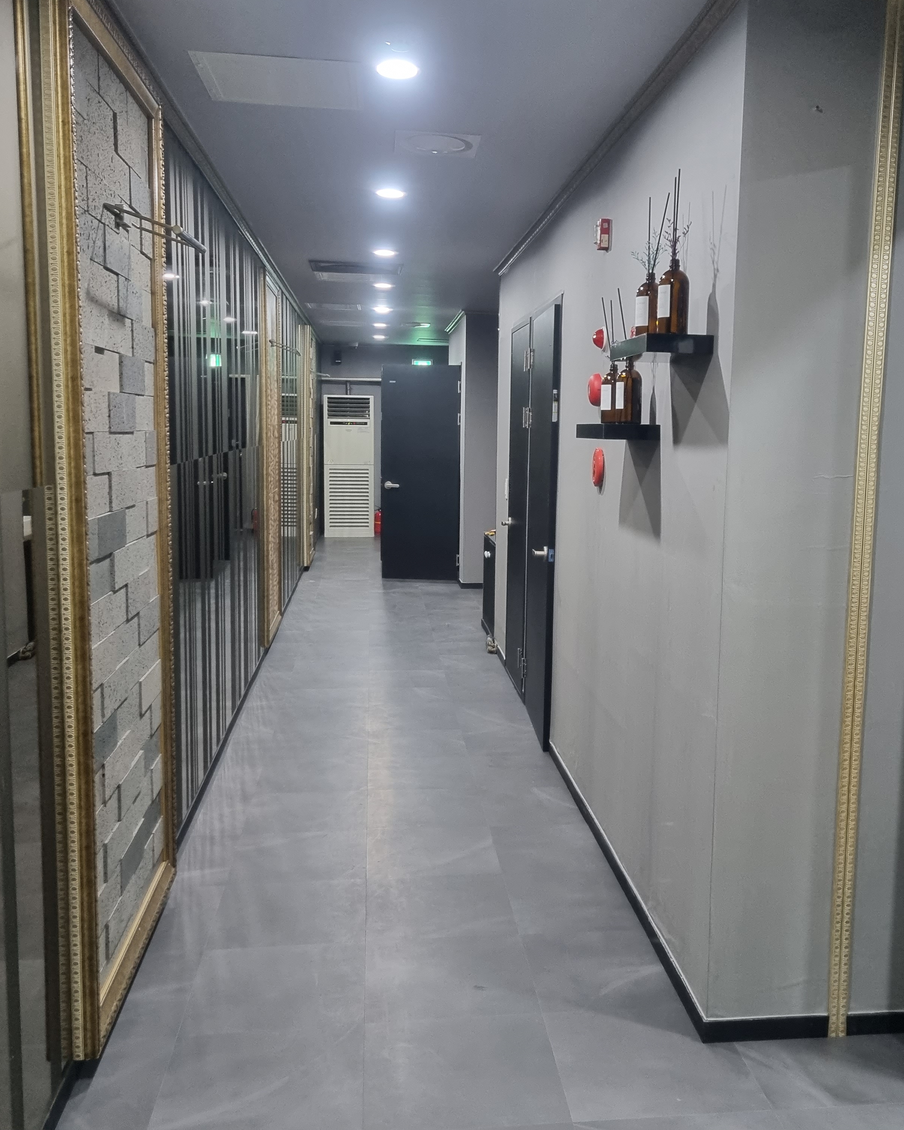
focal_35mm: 34
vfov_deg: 52.8
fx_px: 1137
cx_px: 549
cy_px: 563
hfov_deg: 43.1
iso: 640
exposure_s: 1/40
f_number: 1.8
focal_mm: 5.4
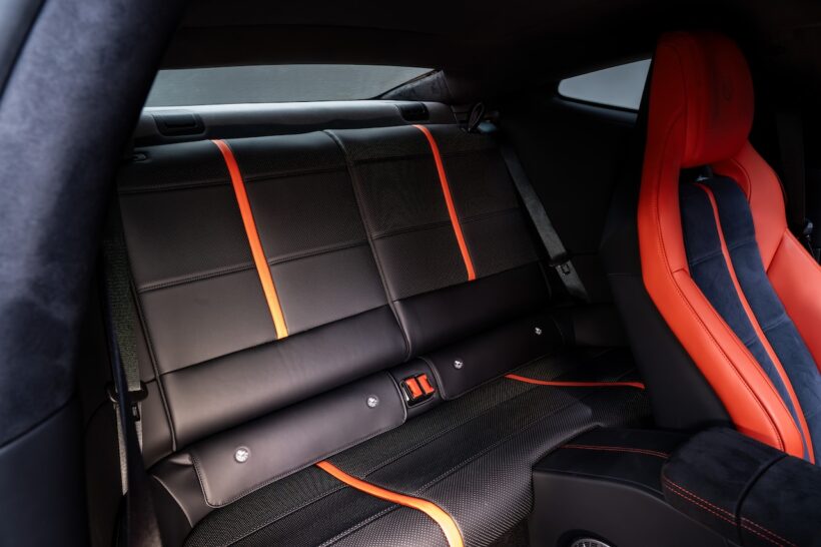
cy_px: 274
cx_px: 410
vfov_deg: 53.1
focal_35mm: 24
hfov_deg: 73.8
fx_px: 547
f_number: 8
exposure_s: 1/2
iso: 400
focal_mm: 24
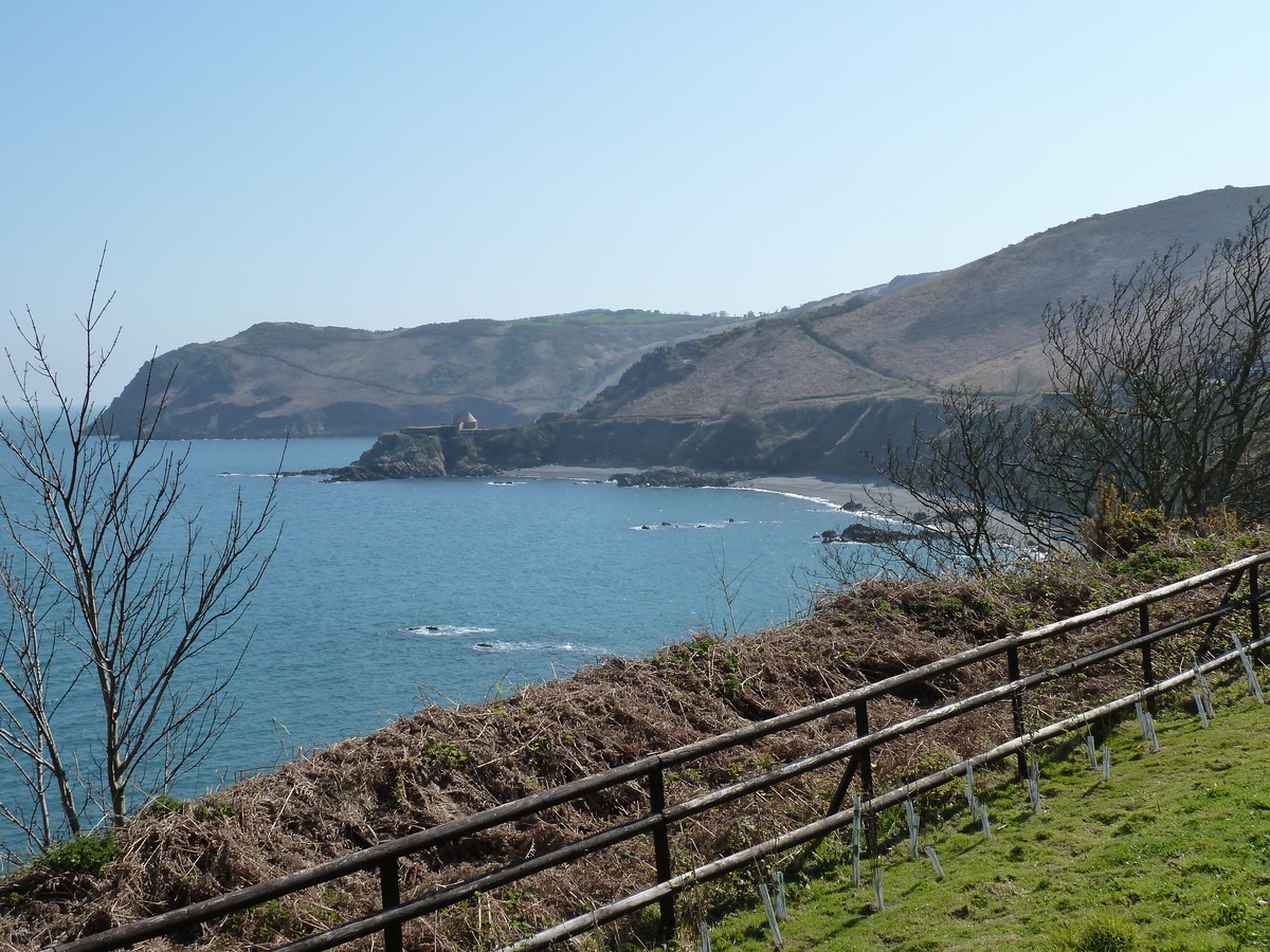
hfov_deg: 42.9
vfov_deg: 32.9
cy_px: 476
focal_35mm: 44
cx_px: 635
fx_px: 1614
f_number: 5
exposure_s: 1/400
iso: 125
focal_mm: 7.3
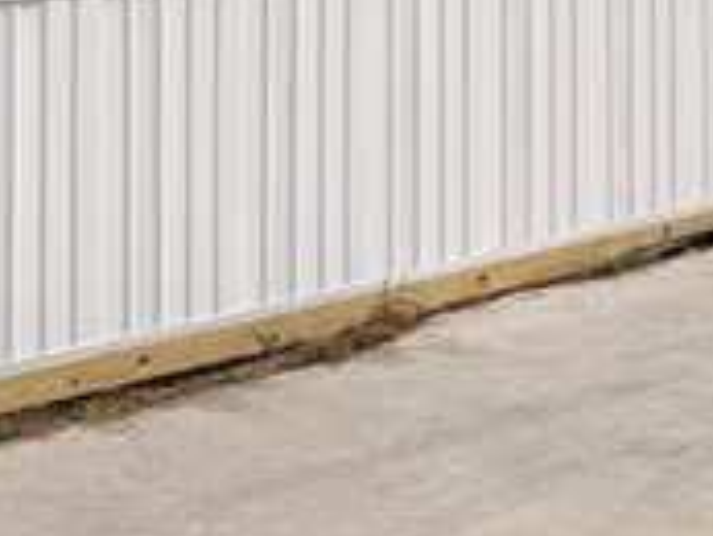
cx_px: 944
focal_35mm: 111
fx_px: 2288
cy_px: -429
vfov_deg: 12.2
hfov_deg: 16.7
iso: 100
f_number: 1.78
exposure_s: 1/3425
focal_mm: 6.76
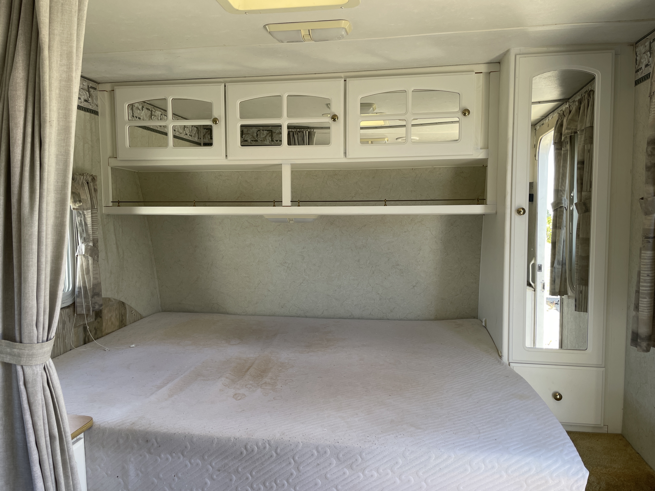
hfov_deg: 67.3
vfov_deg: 53.1
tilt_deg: -5.6
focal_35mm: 26
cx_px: 328
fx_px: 492
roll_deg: +0.8
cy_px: 246
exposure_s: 1/121
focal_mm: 4.2
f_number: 1.6
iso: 40
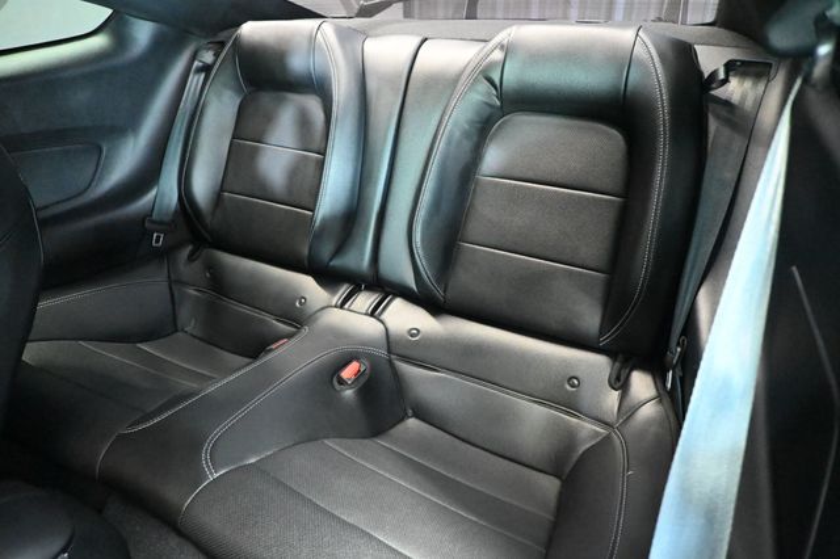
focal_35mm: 24
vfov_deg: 53.1
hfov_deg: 73.8
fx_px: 560
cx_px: 420
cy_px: 280
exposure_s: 1/10
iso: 12800
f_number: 3.5
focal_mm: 16
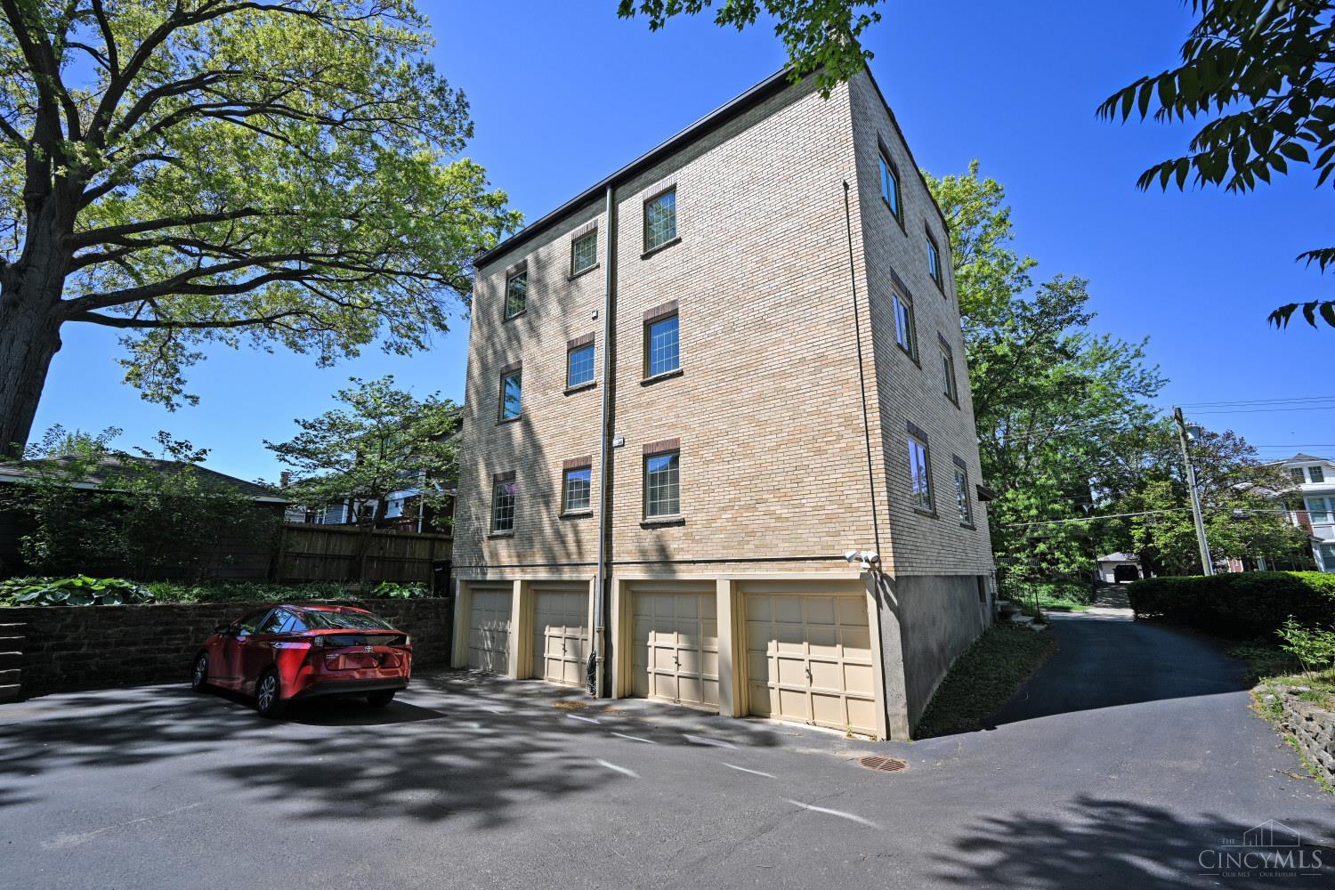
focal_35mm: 15
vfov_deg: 77.3
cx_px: 668
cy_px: 445
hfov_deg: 100.4
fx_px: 556
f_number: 6.3
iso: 100
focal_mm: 15
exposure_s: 1/320
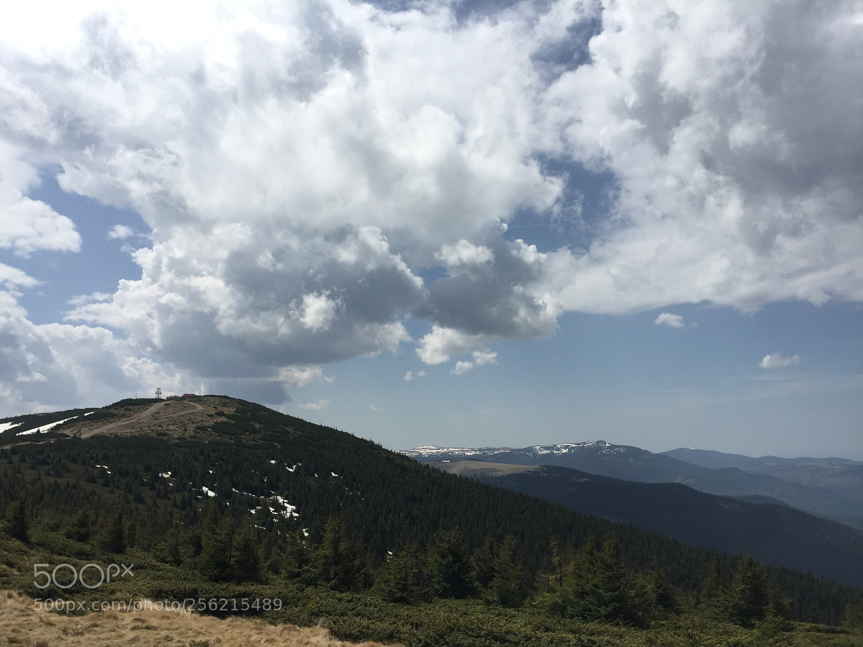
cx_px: 432
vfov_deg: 48.2
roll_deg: -0.5
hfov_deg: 61.7
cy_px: 324
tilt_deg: +8.5
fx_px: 723
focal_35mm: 29
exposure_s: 1/3968
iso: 32
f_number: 2.2
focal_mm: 4.15
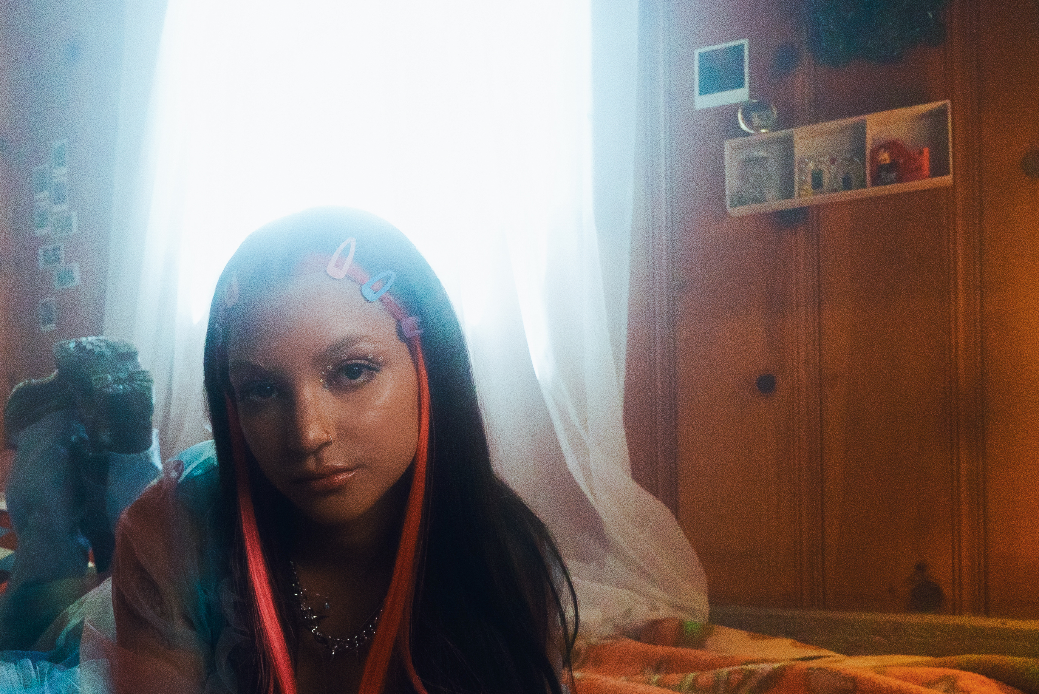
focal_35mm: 37
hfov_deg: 50.3
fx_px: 1068
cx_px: 297
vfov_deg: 35.4
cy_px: 498
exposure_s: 1/1250
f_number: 8
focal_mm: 24
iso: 6400
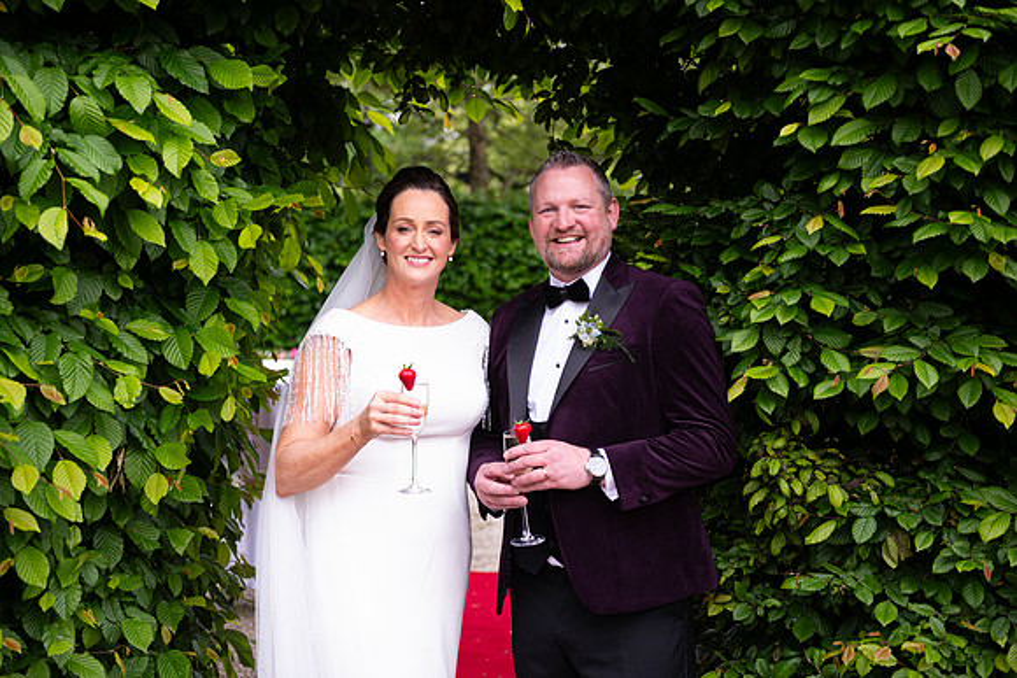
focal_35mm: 55
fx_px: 1554
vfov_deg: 24.6
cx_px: 508
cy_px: 339
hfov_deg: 36.2
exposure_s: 1/160
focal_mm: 55
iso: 160
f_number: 3.5
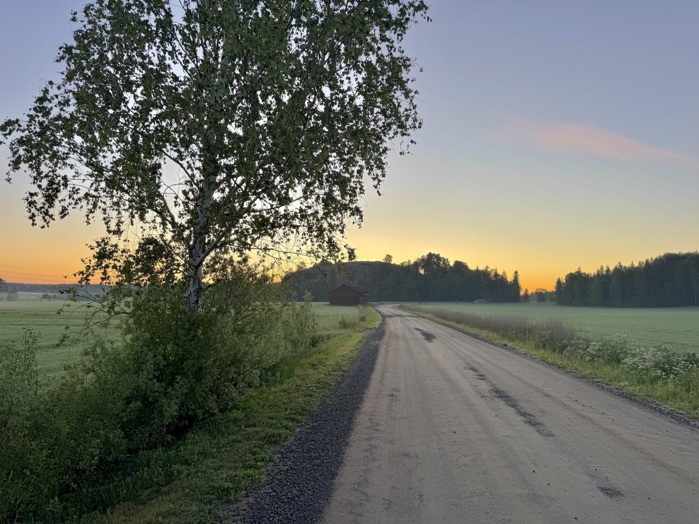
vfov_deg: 56.8
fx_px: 485
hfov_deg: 71.6
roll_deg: -1.6
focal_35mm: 24
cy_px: 262
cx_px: 350
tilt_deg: +3.5
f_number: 1.78
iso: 64
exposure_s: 1/121
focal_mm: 6.76
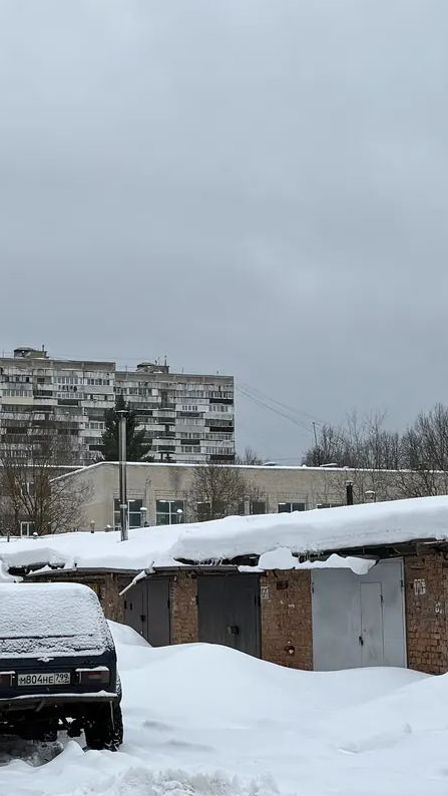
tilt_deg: +10.2
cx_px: 57
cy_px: 321
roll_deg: +0.5
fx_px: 1667
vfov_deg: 26.8
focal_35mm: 79
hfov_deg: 15.2
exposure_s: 1/995
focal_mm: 6.86
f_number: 1.78
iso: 80
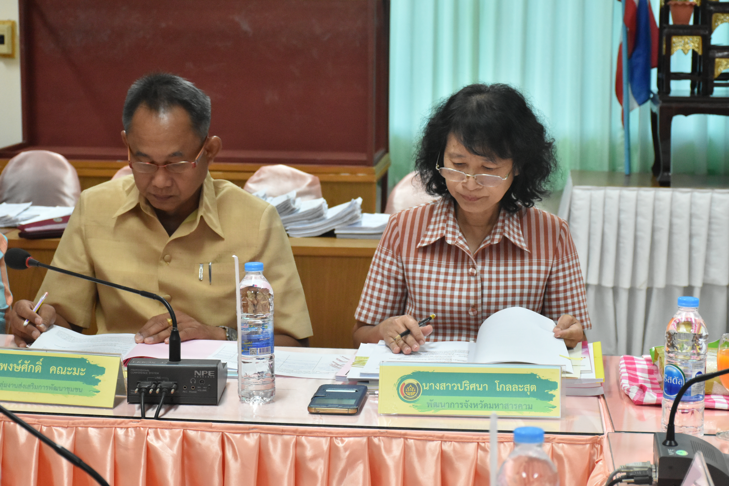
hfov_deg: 27.0
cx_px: 364
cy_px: 243
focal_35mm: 75
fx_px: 1519
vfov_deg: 18.2
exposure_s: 1/160
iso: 2500
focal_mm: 50
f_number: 6.3
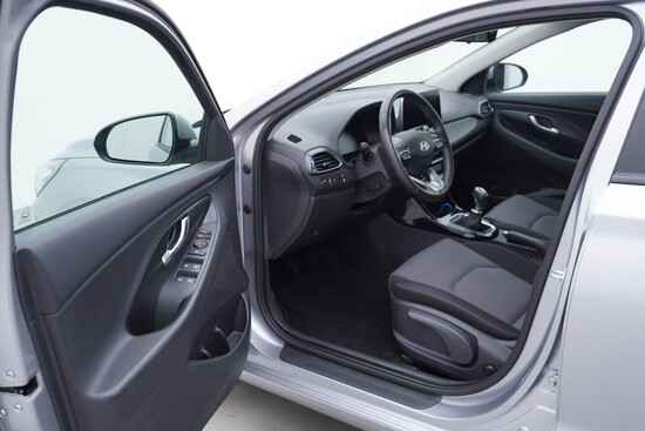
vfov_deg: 36.9
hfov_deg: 53.1
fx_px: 645
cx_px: 322
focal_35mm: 36
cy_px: 216
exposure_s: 1/50
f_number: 3.2
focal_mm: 24
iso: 125
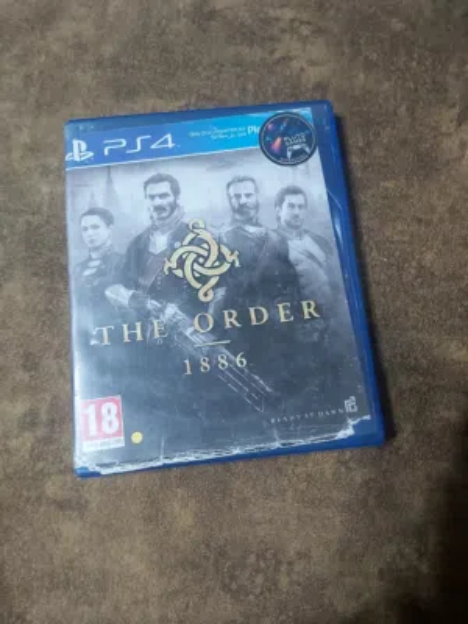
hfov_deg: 53.1
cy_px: 312
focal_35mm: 26
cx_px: 234
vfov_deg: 67.3
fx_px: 469
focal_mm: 3.92
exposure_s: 1/33
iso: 320
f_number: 1.7
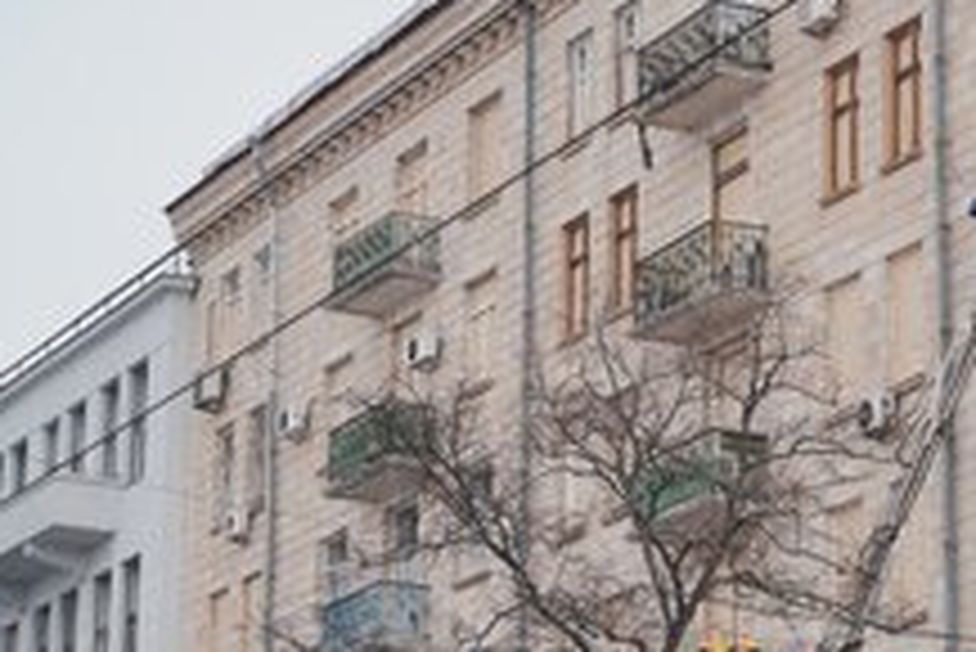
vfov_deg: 9.9
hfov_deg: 14.8
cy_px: 508
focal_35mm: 138
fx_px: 3744
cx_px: 778
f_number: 8
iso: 200
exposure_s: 1/400
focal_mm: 75
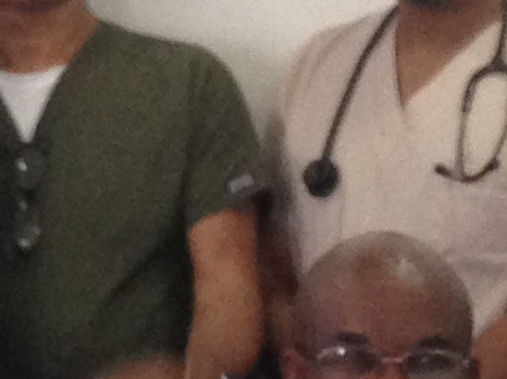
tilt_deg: -7.0
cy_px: 227
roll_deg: +0.7
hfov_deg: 7.5
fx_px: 3850
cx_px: 35
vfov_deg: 5.6
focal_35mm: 263
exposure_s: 1/20
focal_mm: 4.12
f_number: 2.4
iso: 160
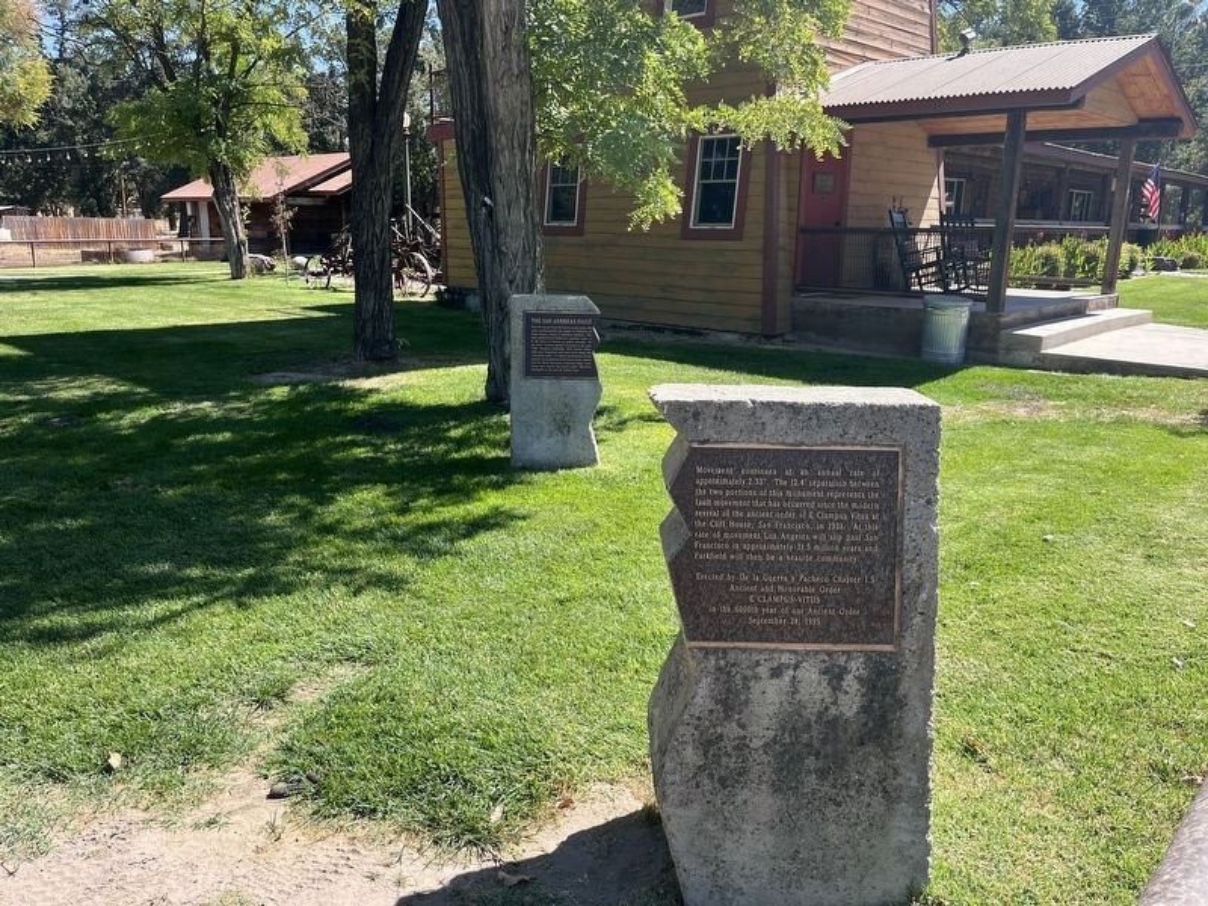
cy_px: 453
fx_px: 907
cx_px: 604
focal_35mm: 26
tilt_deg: -13.6
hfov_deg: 67.3
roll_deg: -1.9
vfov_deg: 53.1
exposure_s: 1/1186
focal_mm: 5.1
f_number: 1.6
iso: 50
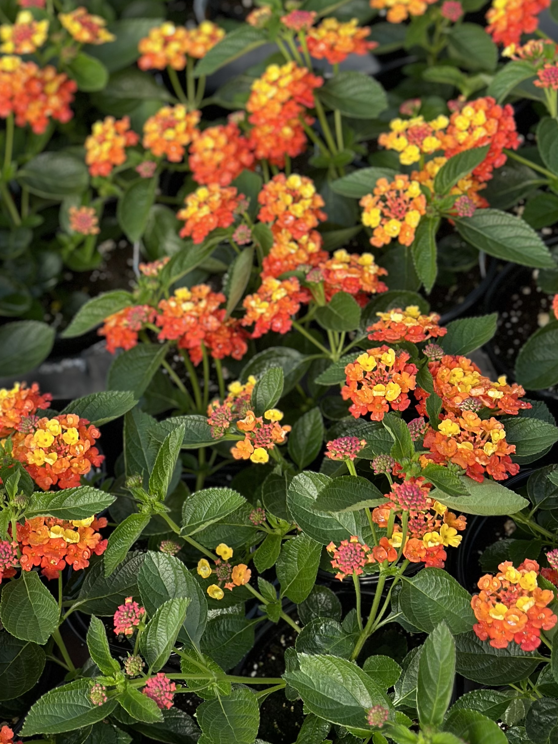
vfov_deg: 24.3
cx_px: 253
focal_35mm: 80
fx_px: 1720
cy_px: 242
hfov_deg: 18.4
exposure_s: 1/773
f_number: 1.78
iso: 80
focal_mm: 6.86
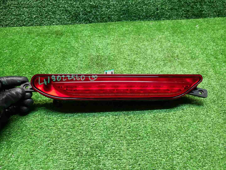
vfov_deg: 53.1
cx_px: 113
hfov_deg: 67.3
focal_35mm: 26
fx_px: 170
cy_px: 85
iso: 191
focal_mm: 5.4
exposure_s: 1/50
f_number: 1.8
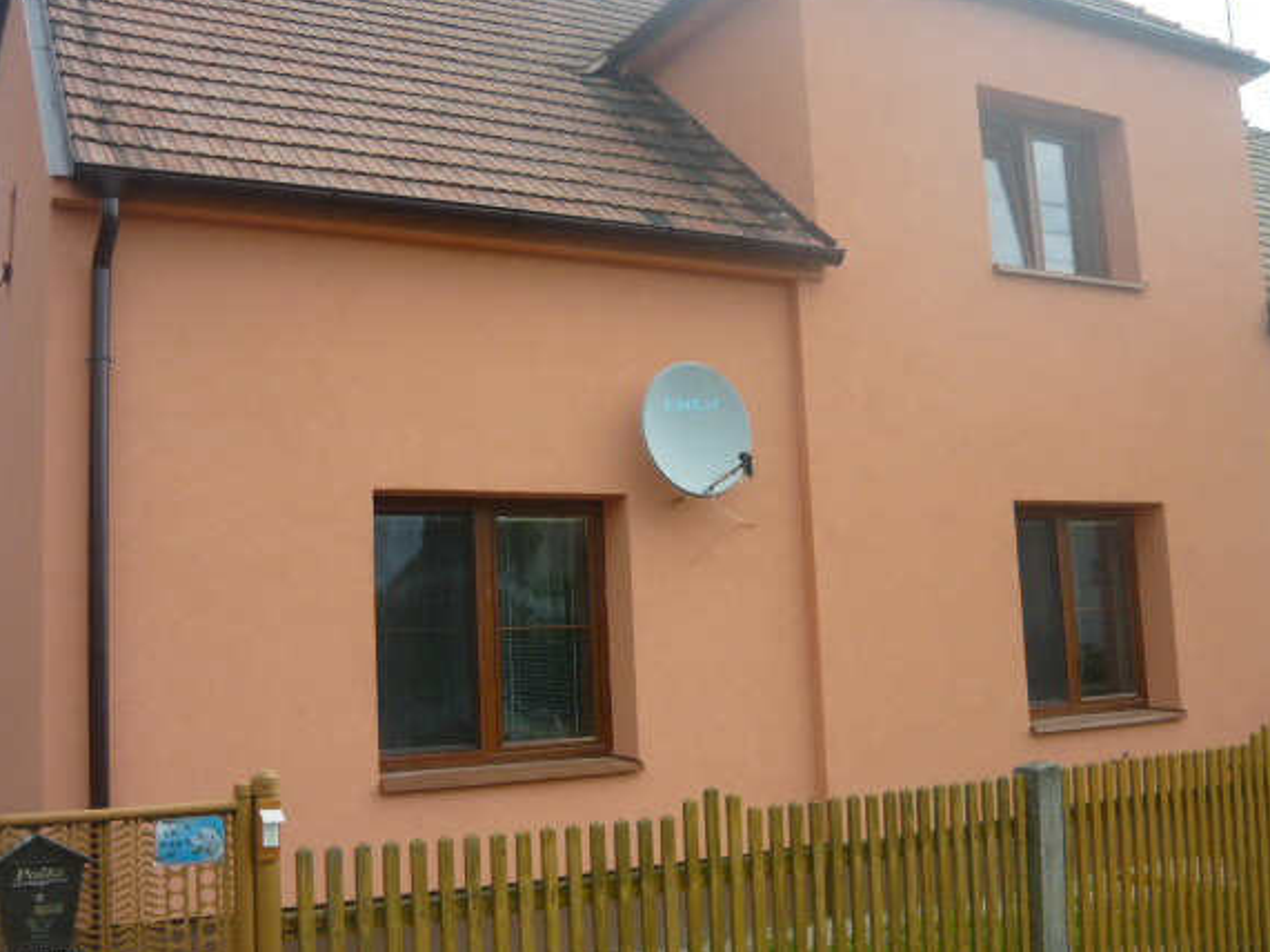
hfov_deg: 50.1
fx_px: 1357
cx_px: 654
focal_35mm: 37
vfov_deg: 38.6
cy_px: 429
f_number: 2.8
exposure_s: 1/640
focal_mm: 5.5
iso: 100
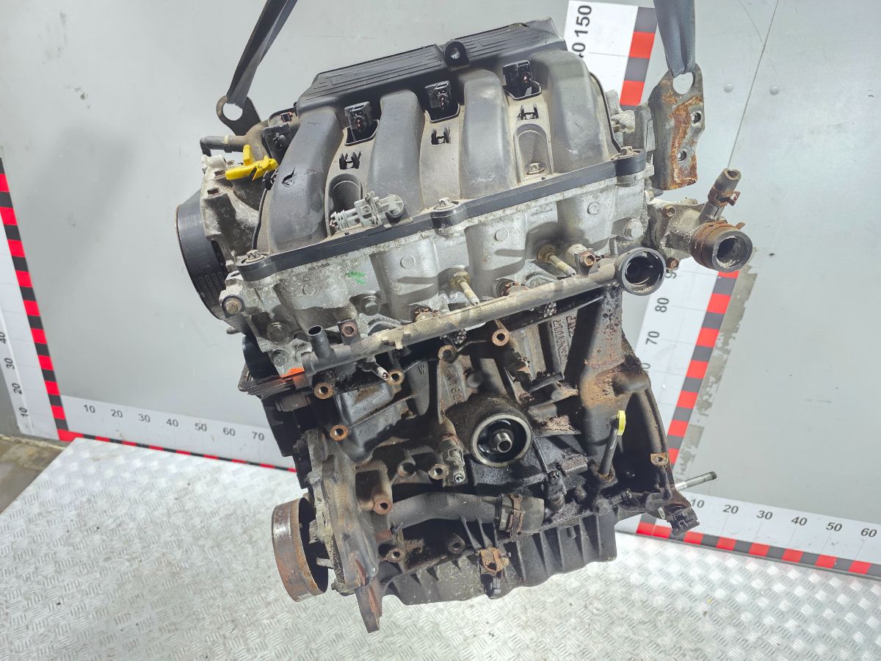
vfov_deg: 58.9
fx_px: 585
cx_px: 440
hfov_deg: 73.9
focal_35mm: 23
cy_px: 330
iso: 500
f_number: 1.7
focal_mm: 6.3
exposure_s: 1/100
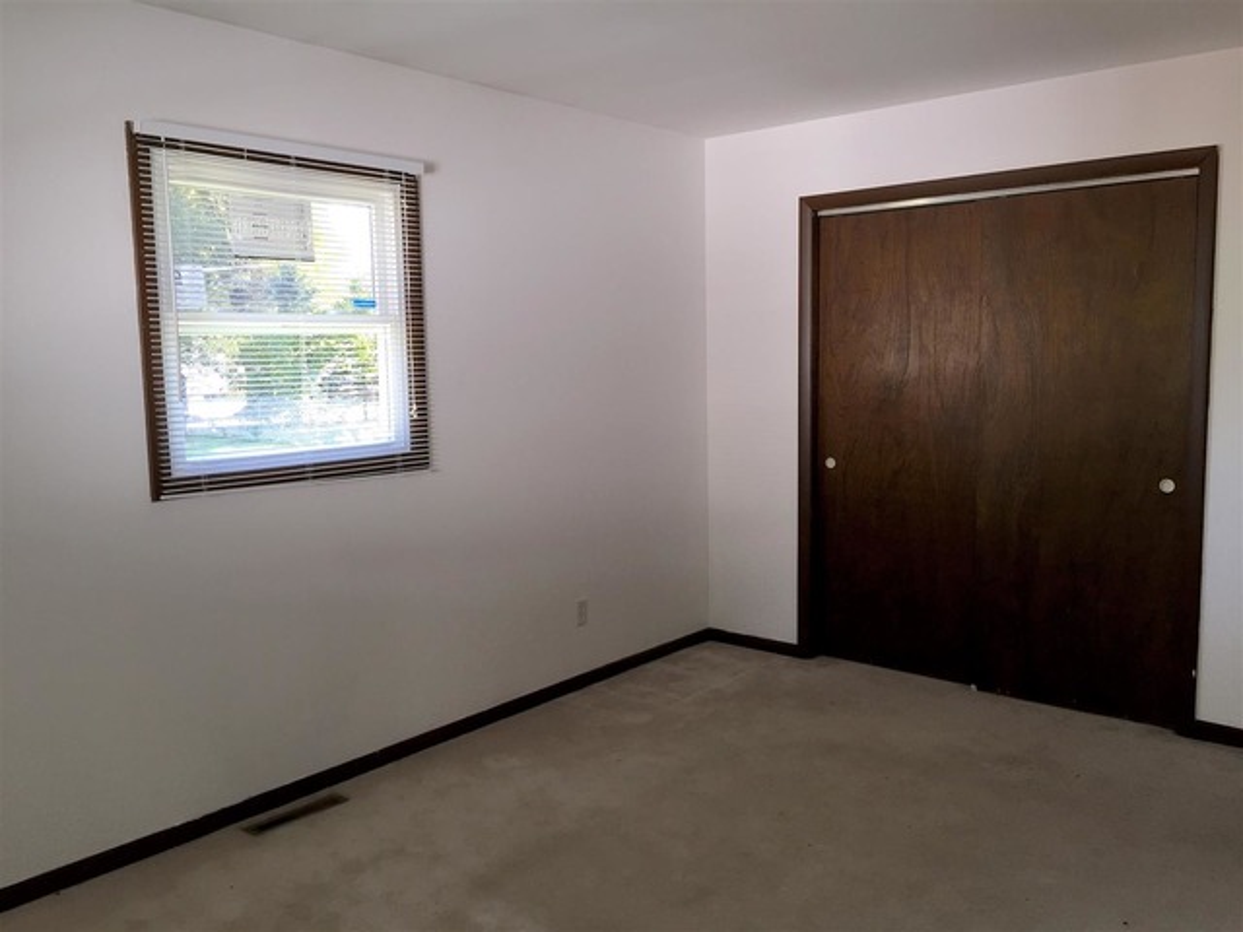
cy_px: 466
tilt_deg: -6.7
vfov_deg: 48.2
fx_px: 1041
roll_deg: +0.9
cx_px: 622
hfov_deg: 61.7
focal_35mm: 29
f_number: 2.2
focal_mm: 4.15
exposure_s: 1/30
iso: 32
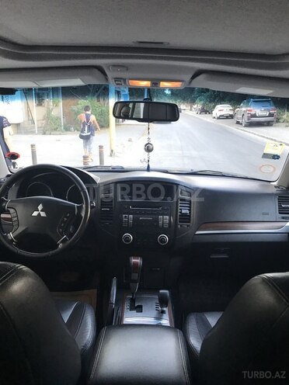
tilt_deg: -15.2
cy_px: 192
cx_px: 144
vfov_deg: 63.4
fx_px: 312
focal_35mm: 28
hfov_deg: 49.7
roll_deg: +1.1
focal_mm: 3.99
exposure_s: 1/31
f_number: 1.8
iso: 32
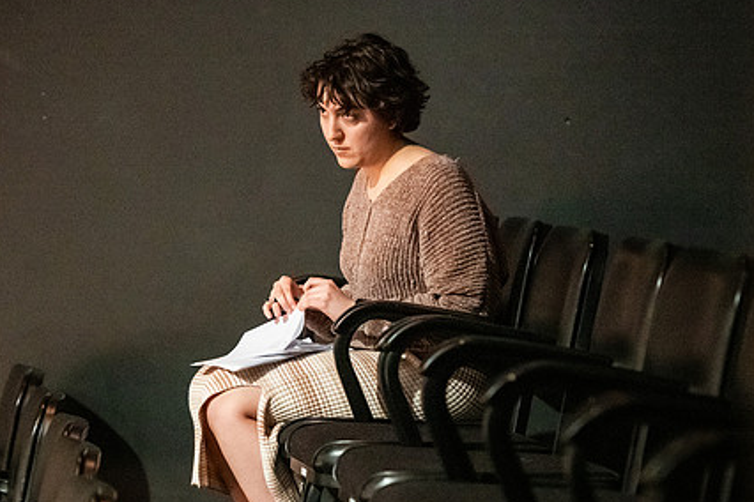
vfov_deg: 7.5
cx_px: 310
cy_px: 330
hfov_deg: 11.2
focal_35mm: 184
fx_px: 3853
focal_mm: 135
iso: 25600
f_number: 2.8
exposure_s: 1/125
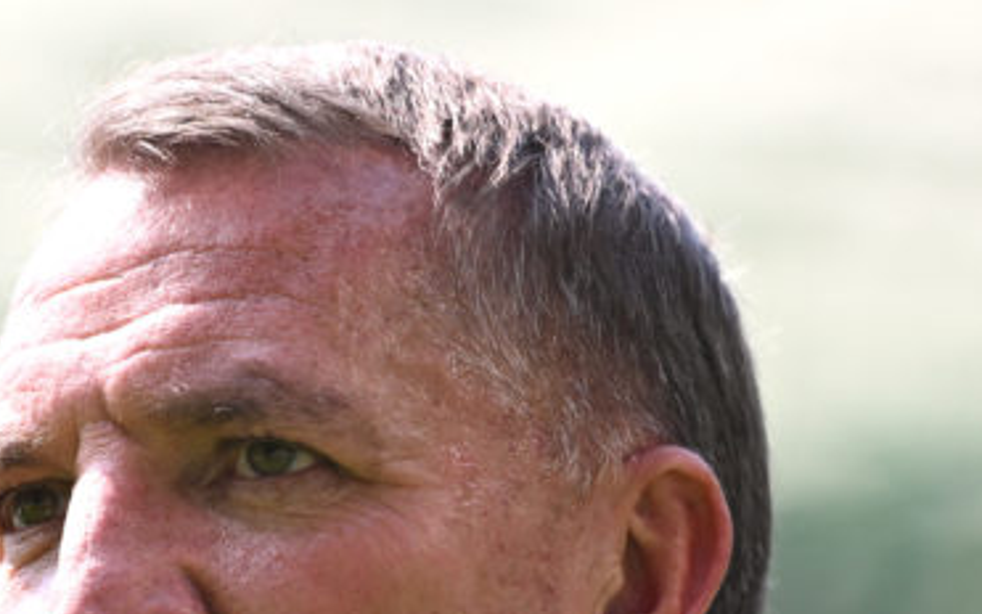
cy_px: 646
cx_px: 127
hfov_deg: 2.5
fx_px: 22591
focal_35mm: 844
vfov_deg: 1.6
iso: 320
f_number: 2.8
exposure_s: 1/1905
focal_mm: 200
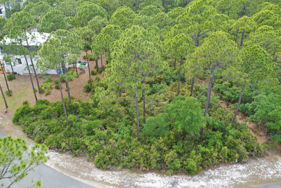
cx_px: 140
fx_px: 219
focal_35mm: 28
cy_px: 94
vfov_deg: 46.4
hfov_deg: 65.5
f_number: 4.5
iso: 100
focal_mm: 10.26
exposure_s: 1/200
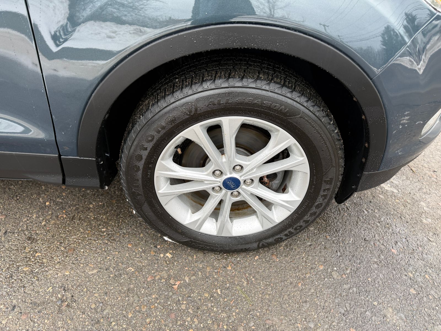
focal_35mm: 24
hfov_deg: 71.6
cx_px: 220
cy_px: 166
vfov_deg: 56.8
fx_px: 306
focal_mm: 6.76
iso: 100
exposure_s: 1/476
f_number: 1.78
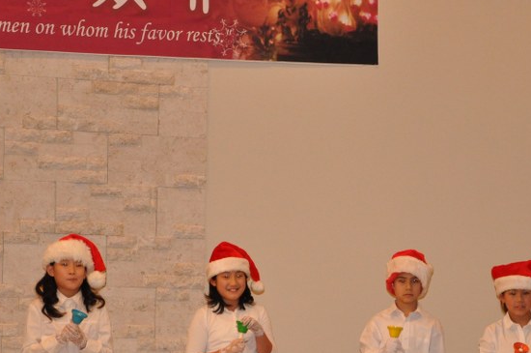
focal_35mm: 162
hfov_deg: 12.7
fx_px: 2386
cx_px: 372
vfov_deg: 8.4
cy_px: 298
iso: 1600
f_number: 5
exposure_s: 1/60
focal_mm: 58
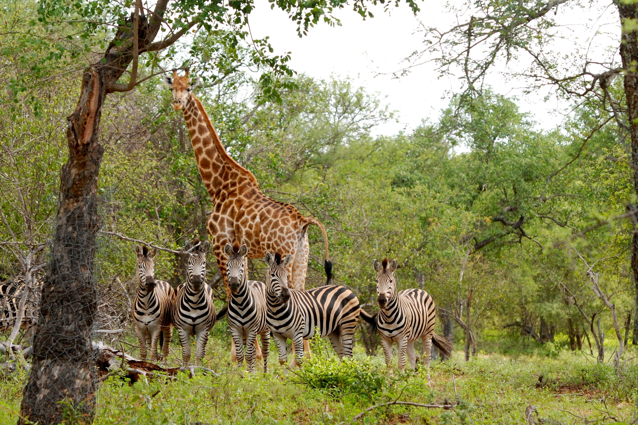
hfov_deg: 13.0
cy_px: 212
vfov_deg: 8.7
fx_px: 2791
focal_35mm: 158
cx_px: 319
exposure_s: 1/500
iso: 400
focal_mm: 105
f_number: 5.6
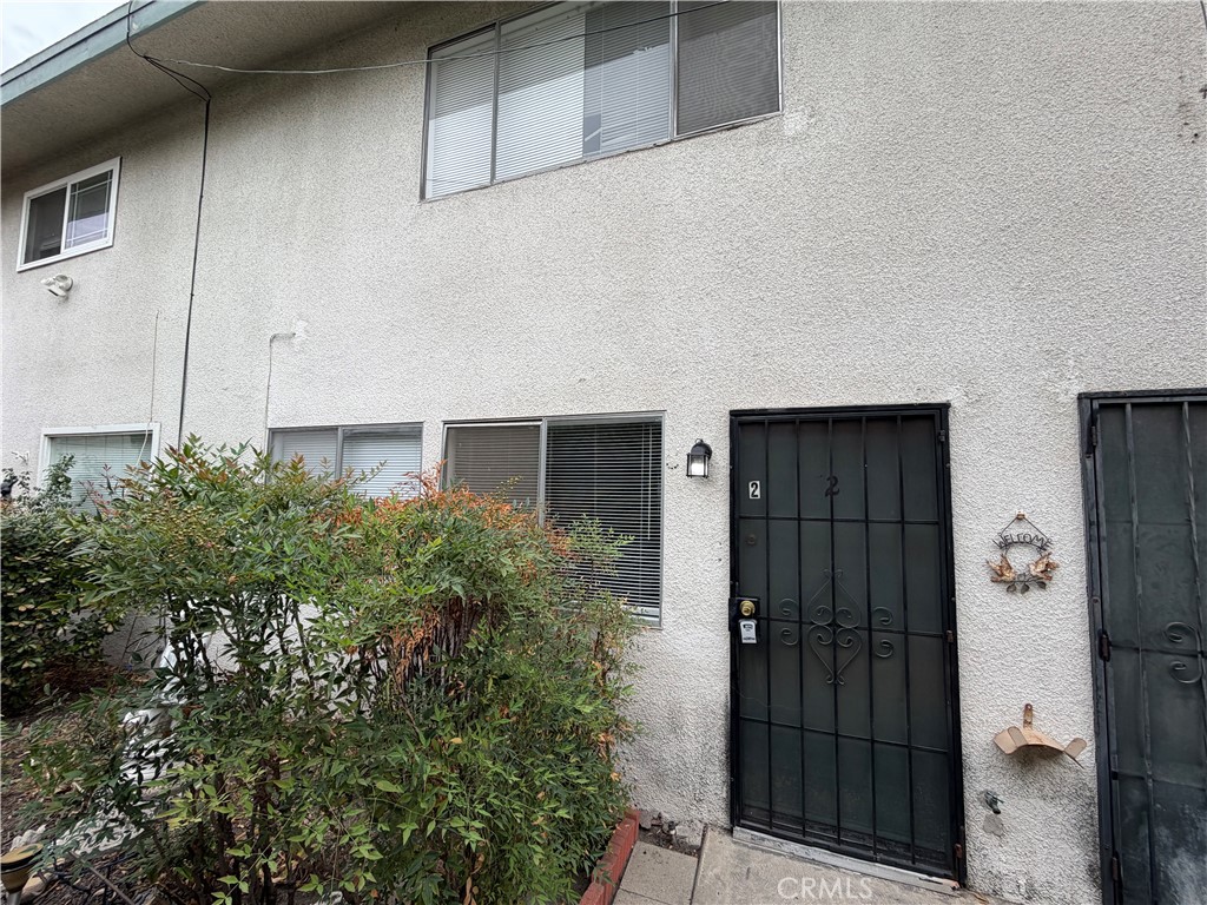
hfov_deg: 102.1
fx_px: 488
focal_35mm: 14
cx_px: 604
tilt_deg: +4.3
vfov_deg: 85.7
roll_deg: -1.2
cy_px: 452
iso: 40
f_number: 2.2
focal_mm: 2.22
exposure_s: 1/502
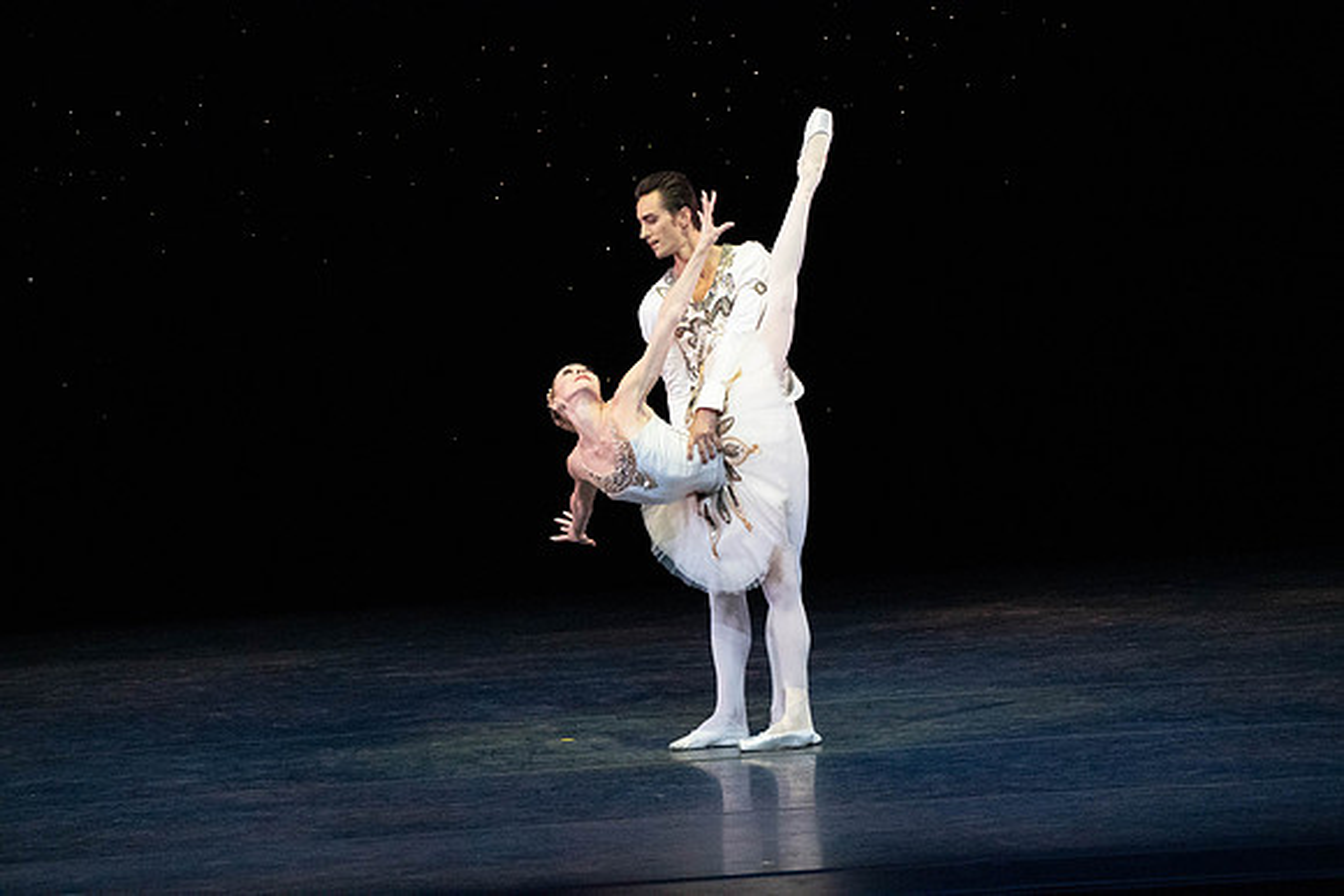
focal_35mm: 318
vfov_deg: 4.3
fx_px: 11874
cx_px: 672
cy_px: 448
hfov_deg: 6.5
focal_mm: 318
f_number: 11
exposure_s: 1/500
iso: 20000
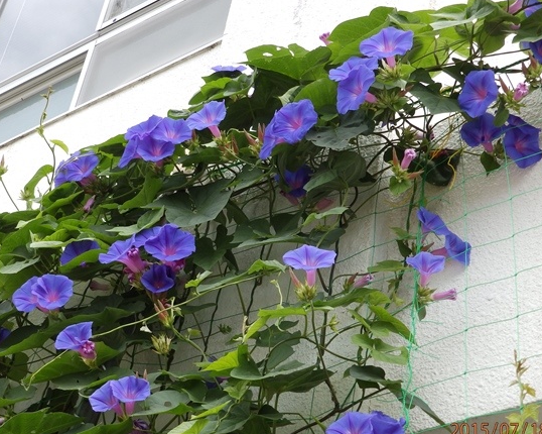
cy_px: 239
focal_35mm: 79
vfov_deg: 19.4
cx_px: 265
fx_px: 1267
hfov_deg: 24.1
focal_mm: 12.2
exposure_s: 1/125
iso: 80
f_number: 4.7
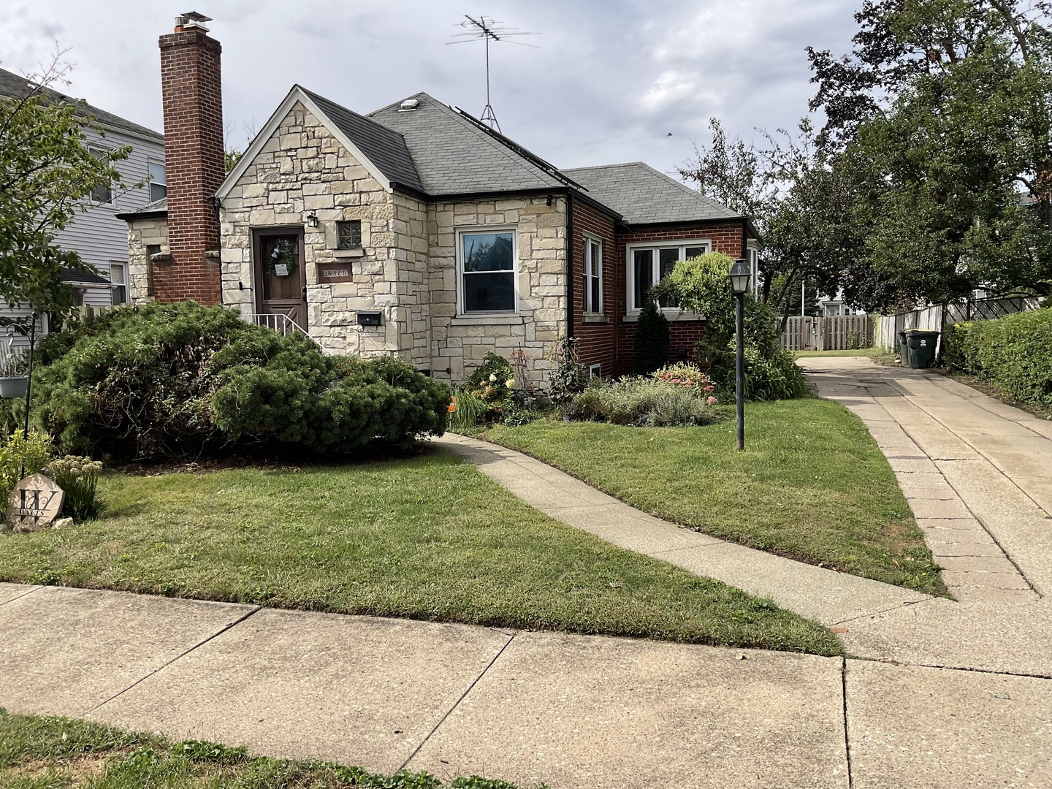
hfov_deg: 61.7
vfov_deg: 48.2
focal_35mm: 29
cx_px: 526
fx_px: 881
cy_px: 394
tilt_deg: -5.1
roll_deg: +0.3
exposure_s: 1/1848
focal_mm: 3
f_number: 1.8
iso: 16
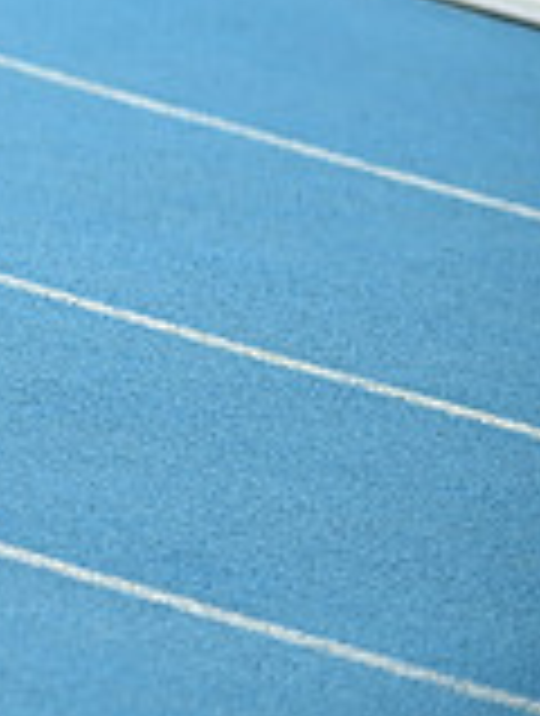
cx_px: -742
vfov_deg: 3.5
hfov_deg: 2.6
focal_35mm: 560
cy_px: -29
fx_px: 11601
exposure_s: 1/3200
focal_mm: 160
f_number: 3.5
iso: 250
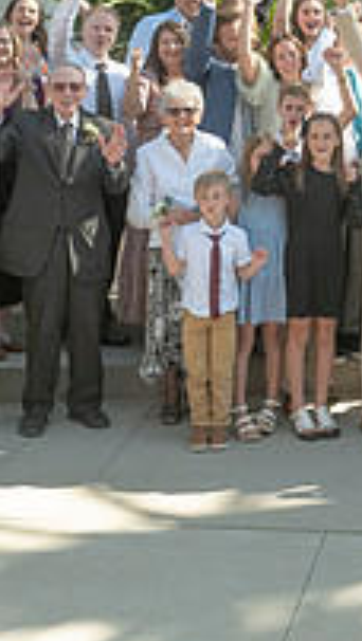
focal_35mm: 78
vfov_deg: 26.3
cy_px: 76
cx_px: 435
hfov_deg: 15.0
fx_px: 1328
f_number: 6.3
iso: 1000
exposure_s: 1/1000
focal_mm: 26
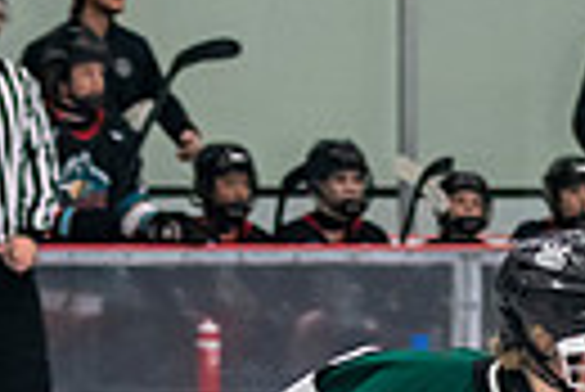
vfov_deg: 2.8
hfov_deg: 4.1
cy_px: 664
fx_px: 8085
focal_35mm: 497
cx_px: 354
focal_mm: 70
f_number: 3.2
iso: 2000
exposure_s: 1/640
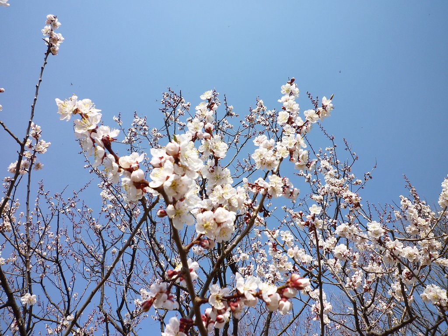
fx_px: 349
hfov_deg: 65.3
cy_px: 168
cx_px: 224
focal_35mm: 27
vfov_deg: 51.4
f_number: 3.5
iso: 80
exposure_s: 1/500
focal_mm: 4.7
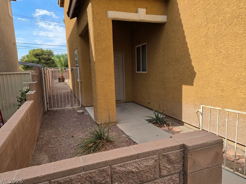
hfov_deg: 71.6
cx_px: 124
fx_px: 171
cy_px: 89
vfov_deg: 56.8
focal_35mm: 24
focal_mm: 6.25
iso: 80
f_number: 1.7
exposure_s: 1/4055
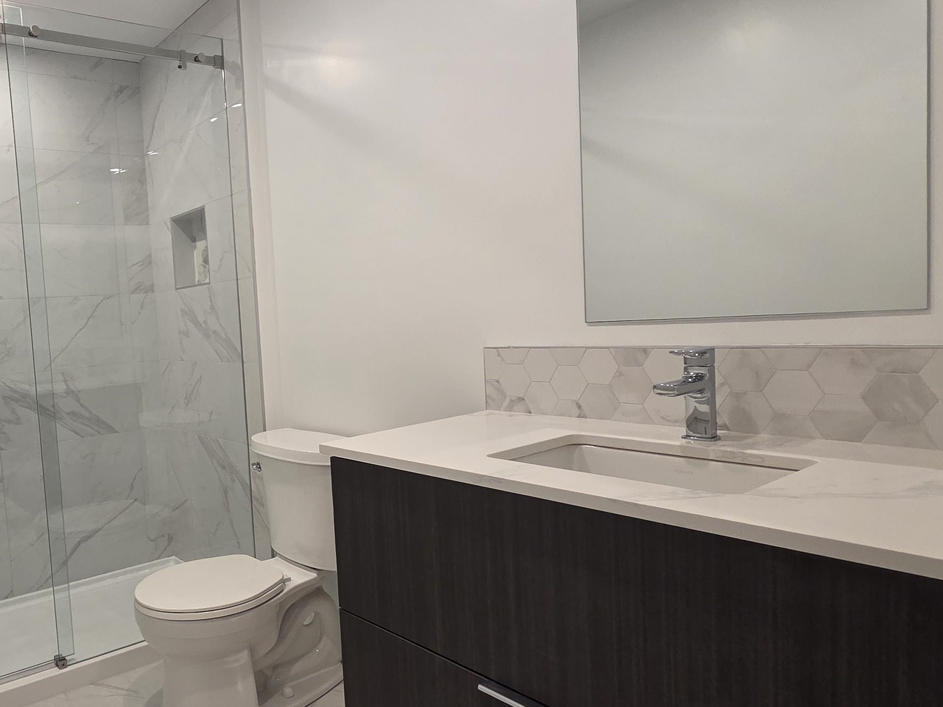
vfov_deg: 58.8
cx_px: 228
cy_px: 374
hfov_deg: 68.8
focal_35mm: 23
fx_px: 627
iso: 200
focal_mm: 2.2
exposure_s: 1/120
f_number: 2.2
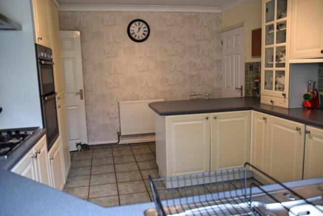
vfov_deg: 48.0
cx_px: 162
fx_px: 242
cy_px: 108
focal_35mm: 27
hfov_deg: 67.4
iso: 400
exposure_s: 1/60
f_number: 4
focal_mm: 18
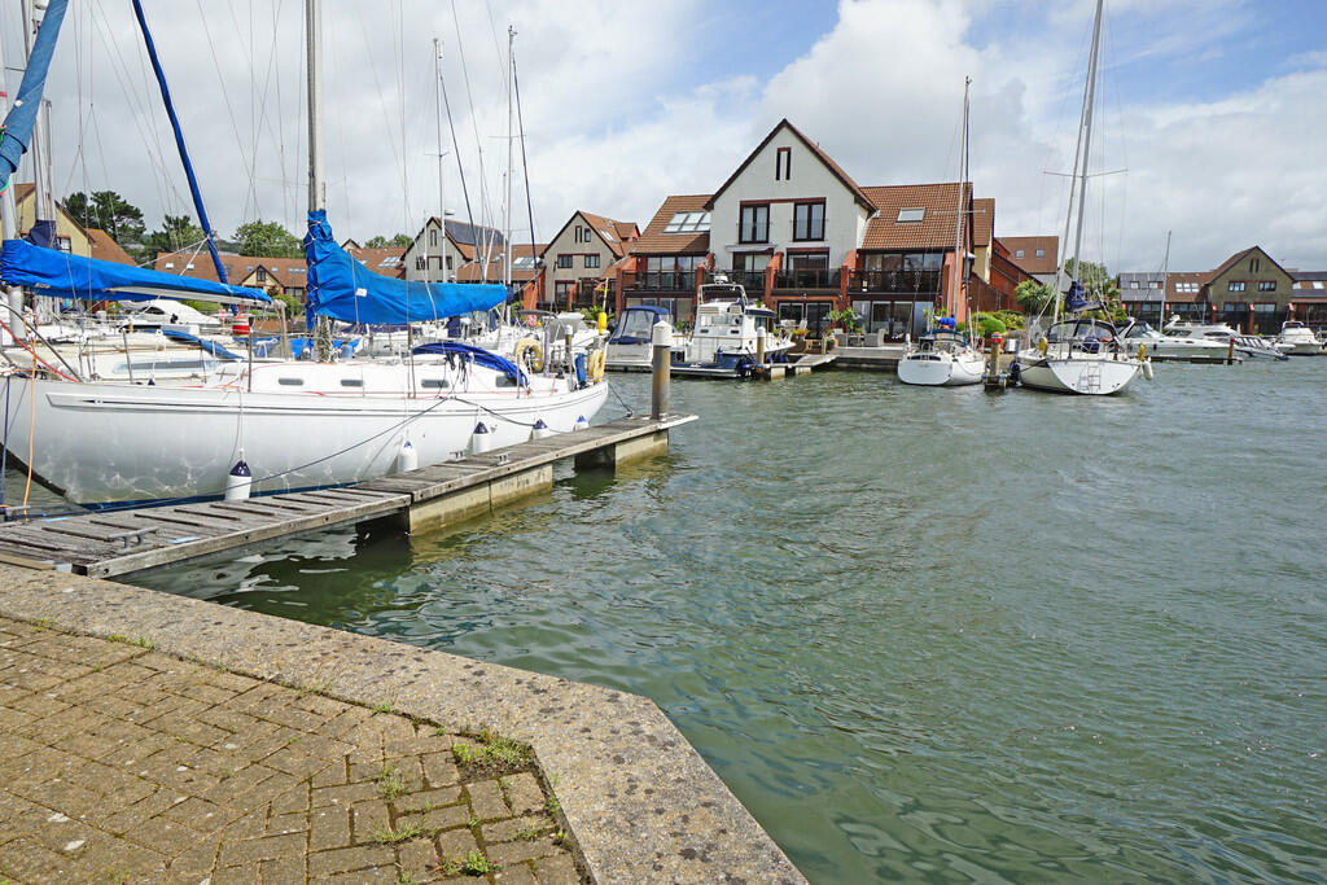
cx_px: 664
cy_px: 442
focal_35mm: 22
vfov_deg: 57.2
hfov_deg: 78.6
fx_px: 811
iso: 100
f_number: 11
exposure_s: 1/200
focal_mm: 15
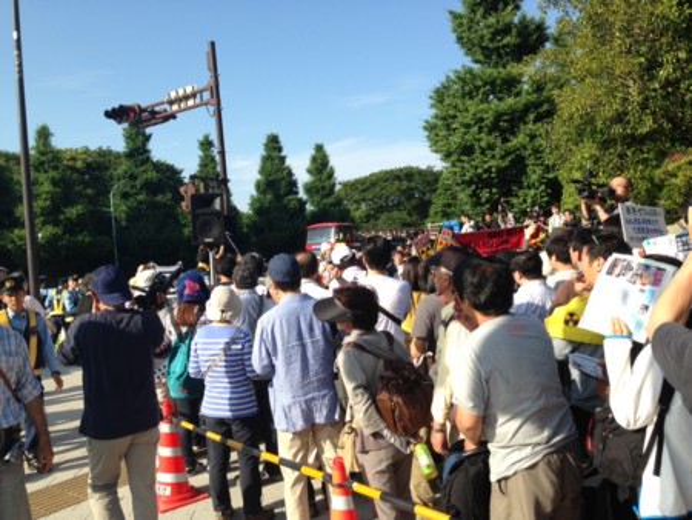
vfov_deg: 43.0
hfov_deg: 55.3
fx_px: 660
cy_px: 260
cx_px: 346
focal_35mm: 33
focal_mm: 4.13
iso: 50
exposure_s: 1/985
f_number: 2.4
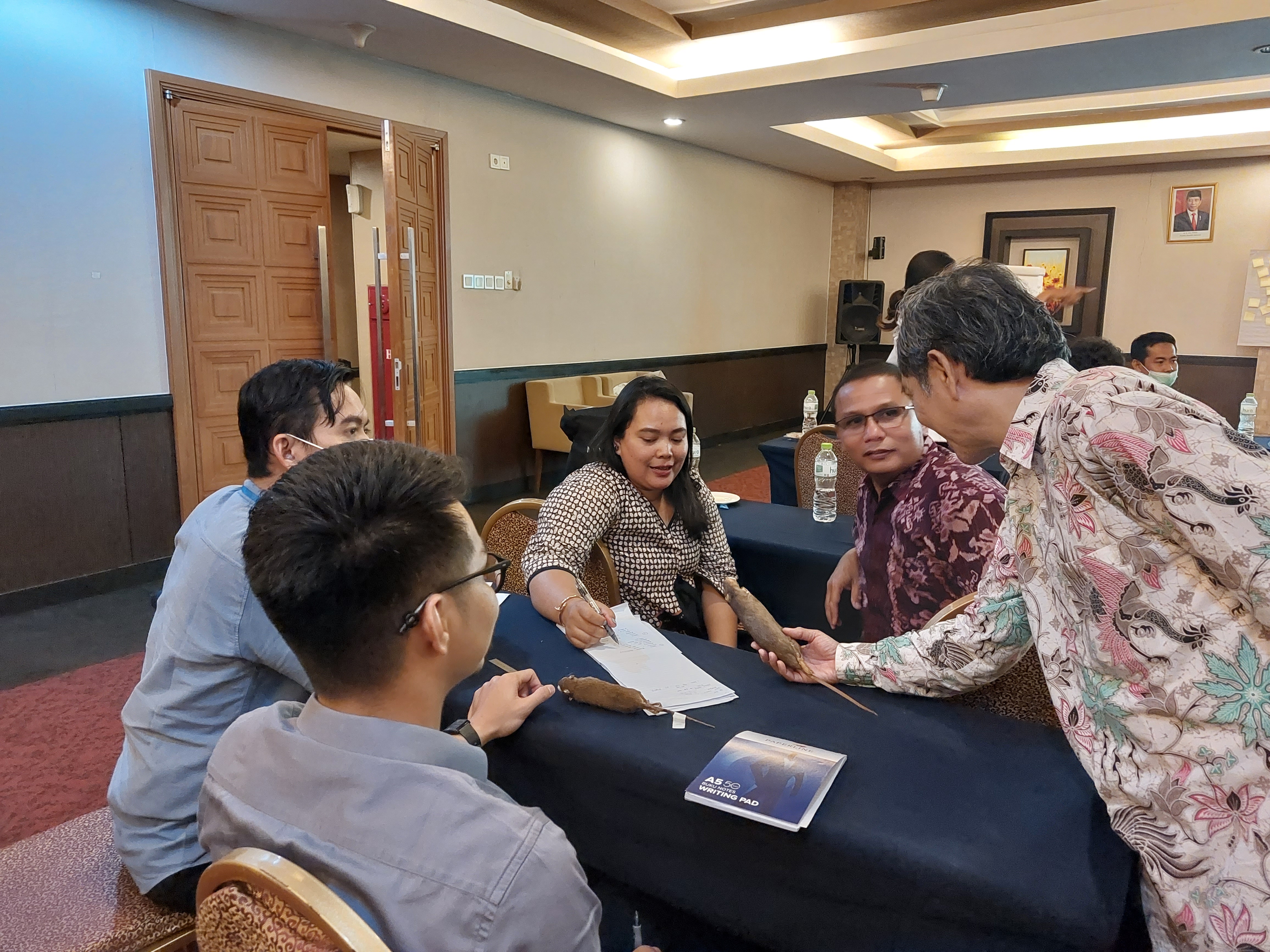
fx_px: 917
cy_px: 476
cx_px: 635
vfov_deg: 54.9
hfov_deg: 69.4
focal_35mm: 25
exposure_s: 1/25
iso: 800
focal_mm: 5.23
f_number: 1.8
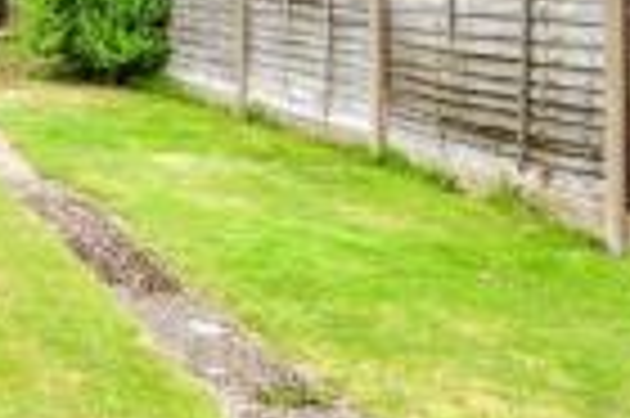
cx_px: -252
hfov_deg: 28.9
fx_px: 891
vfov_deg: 24.1
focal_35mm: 51
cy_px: -79
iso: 400
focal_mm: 10
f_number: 8
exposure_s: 1/160
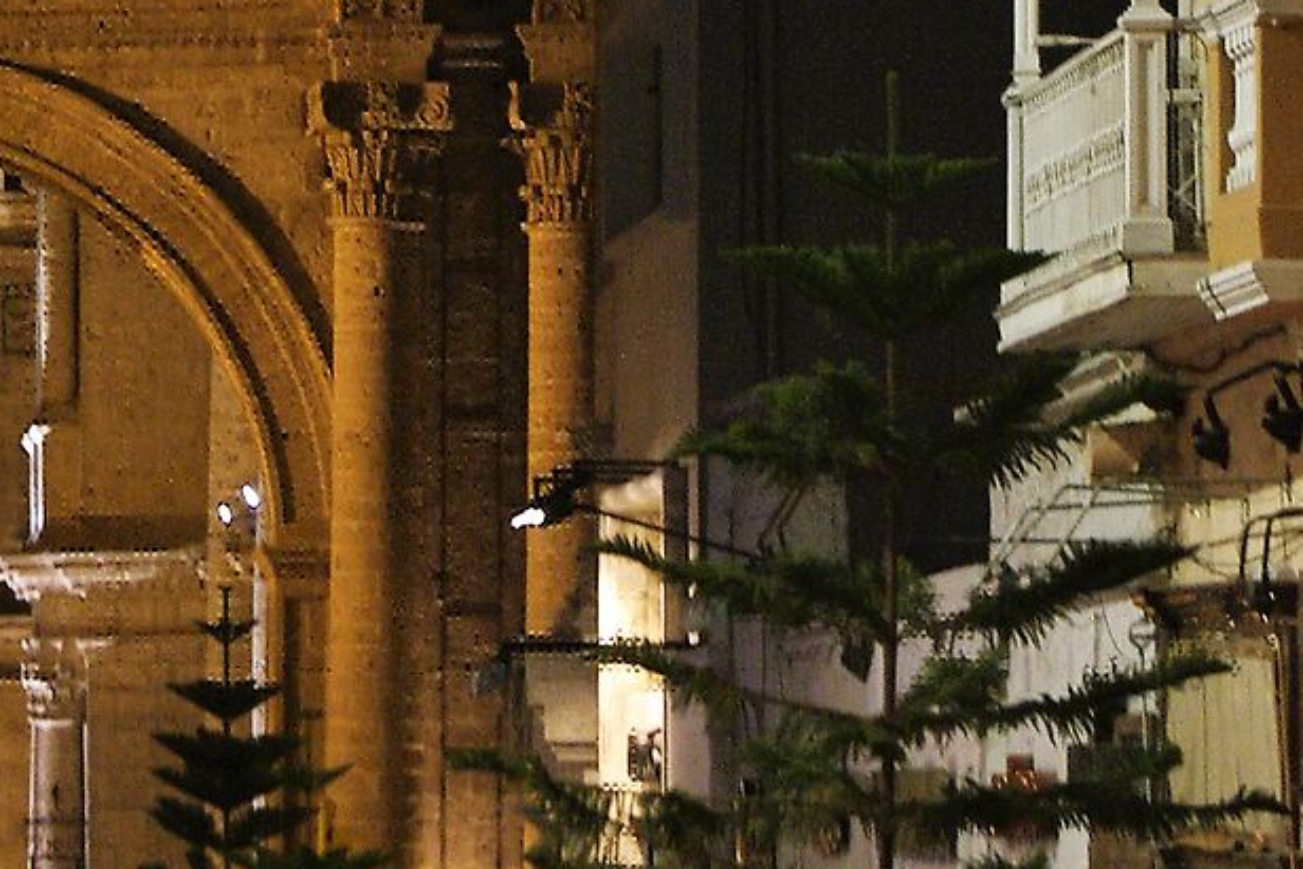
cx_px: -22
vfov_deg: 4.3
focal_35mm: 321
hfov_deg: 6.4
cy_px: -226
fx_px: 11618
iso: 800
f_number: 5.6
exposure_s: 1/10
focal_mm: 55
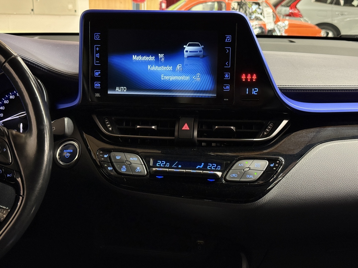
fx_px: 496
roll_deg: -0.9
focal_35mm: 48
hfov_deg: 39.7
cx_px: 179
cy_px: 134
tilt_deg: -13.7
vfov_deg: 30.3
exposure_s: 1/33
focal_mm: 6.76
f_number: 1.78
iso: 250
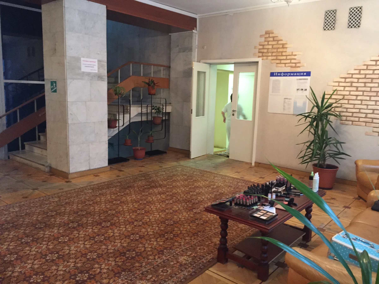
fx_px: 318
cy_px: 142
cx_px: 190
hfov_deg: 61.7
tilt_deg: -8.8
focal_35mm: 29
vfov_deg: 48.2
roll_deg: -2.9
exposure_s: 1/25
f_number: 2.2
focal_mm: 4.15
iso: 250
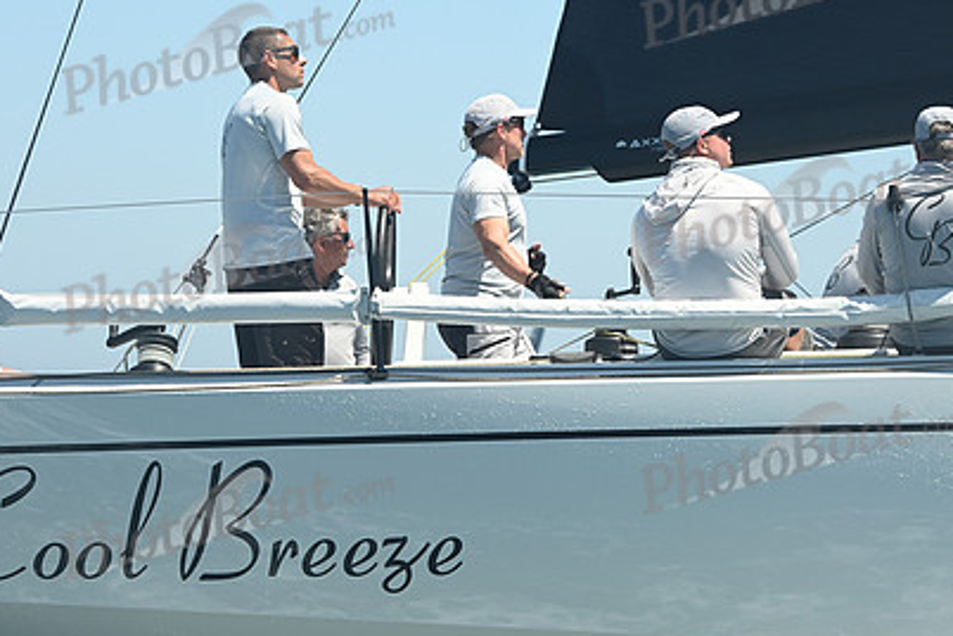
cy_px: 362
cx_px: 519
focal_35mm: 195
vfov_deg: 7.0
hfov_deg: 10.5
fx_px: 5162
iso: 320
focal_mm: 135
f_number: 6.3
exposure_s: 1/1000
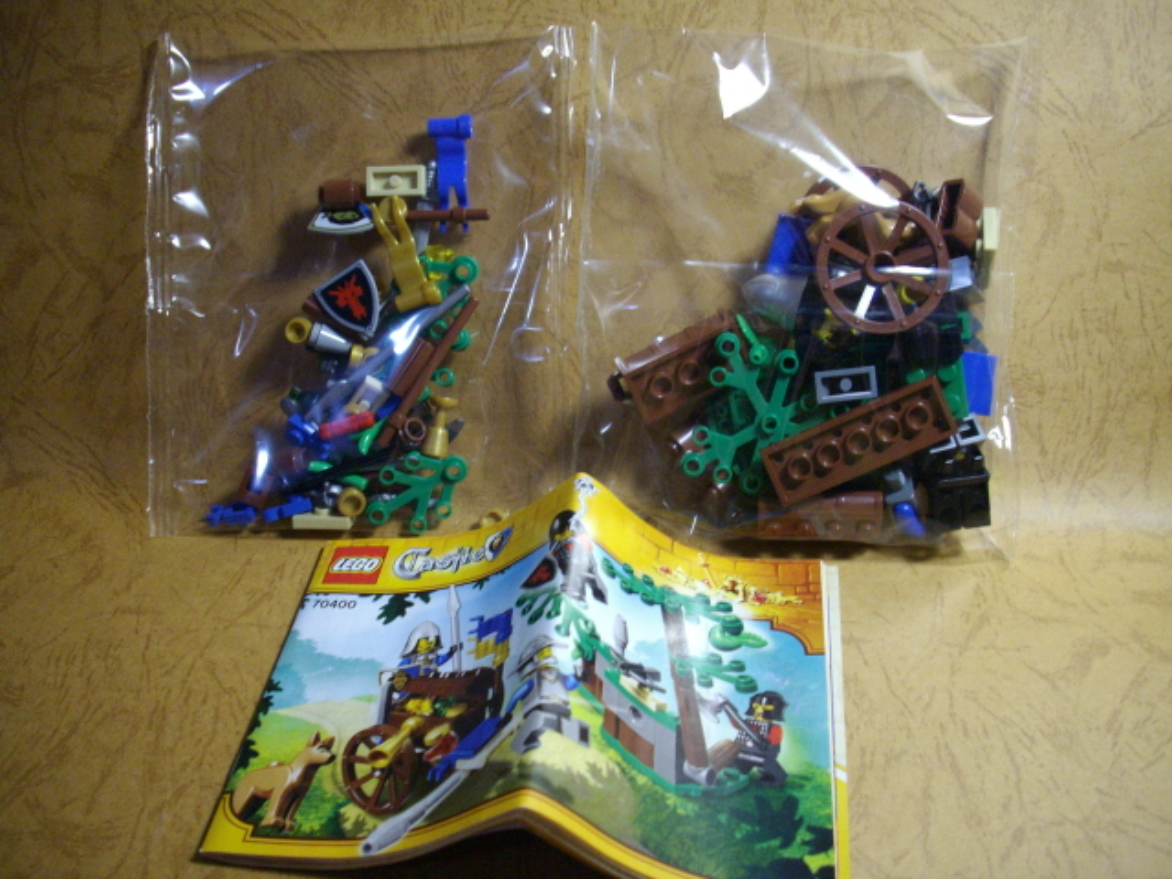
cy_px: 440
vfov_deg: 38.7
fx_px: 1253
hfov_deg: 50.1
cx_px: 586
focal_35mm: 37
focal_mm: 6.2
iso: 258
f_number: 2.8
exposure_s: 1/50
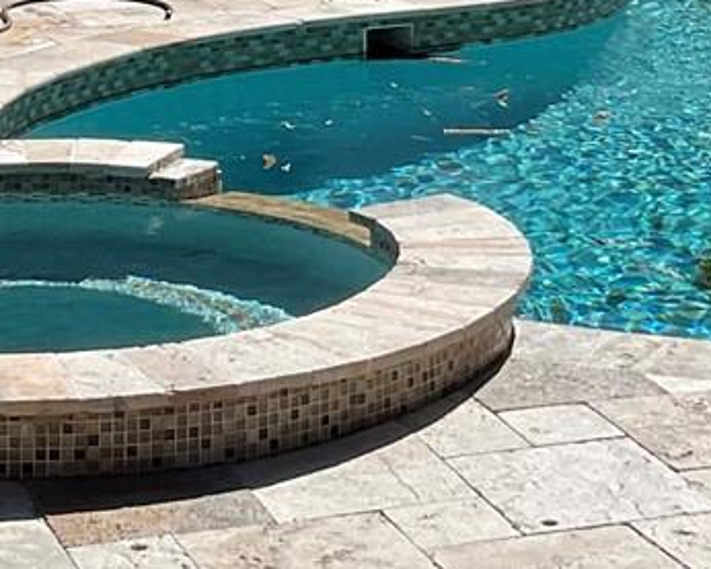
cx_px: 230
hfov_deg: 14.7
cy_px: -294
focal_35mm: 131
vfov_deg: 11.3
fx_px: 2757
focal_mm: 3
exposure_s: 1/2959
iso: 16
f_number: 1.8
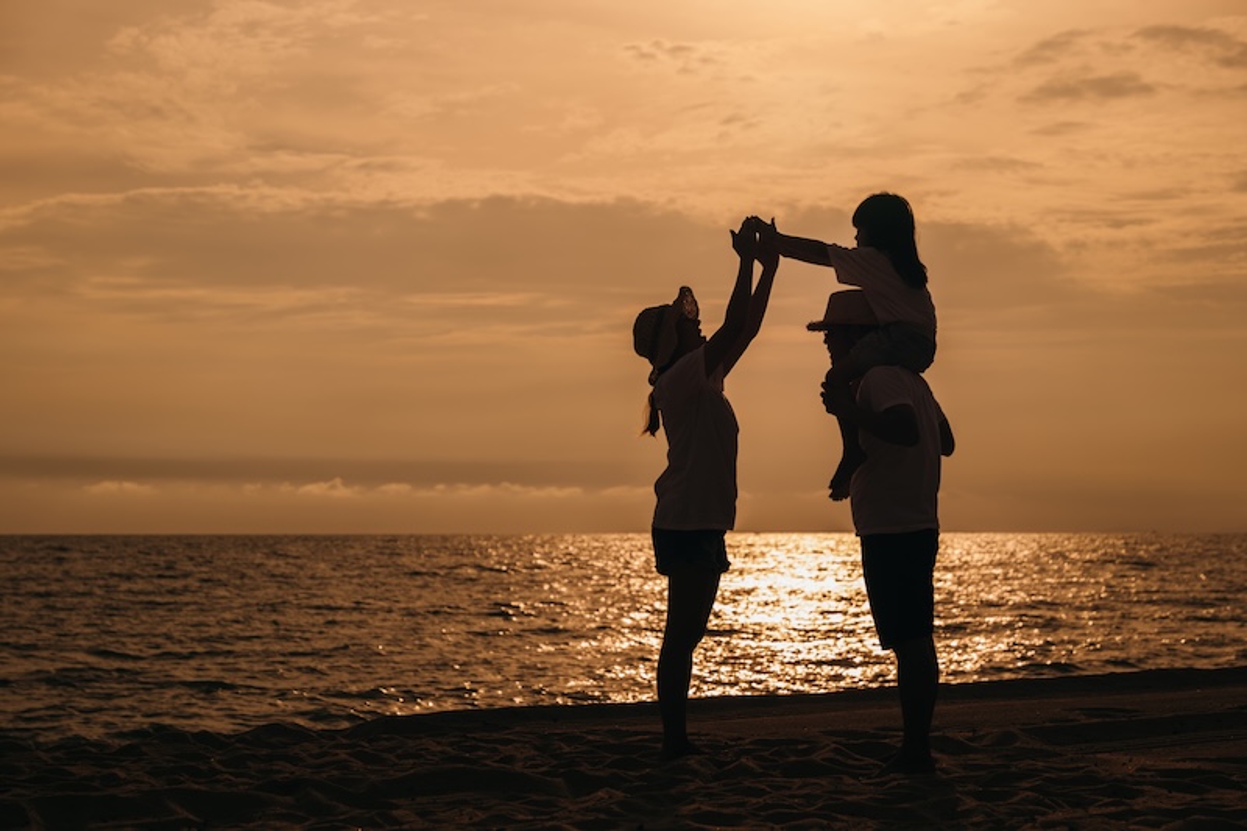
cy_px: 416
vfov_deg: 19.4
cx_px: 624
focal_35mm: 70
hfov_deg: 28.8
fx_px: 2424
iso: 100
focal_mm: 70
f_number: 5
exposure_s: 1/4000
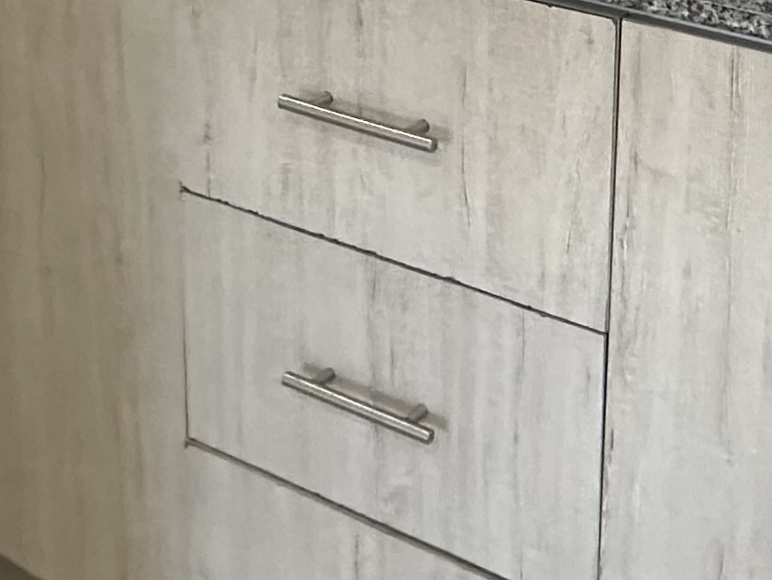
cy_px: -205
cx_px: 584
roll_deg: +0.1
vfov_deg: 19.7
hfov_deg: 28.1
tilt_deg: -9.9
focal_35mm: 68
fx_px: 1517
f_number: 2.2
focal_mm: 2.22
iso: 500
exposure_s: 1/60
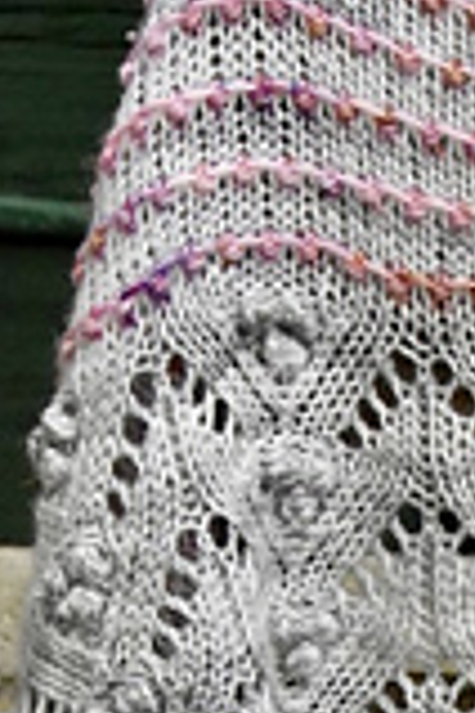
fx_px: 2989
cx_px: 491
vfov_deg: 13.0
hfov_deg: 9.0
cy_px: 991
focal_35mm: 151
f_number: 8
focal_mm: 25
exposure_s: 1/250
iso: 6400
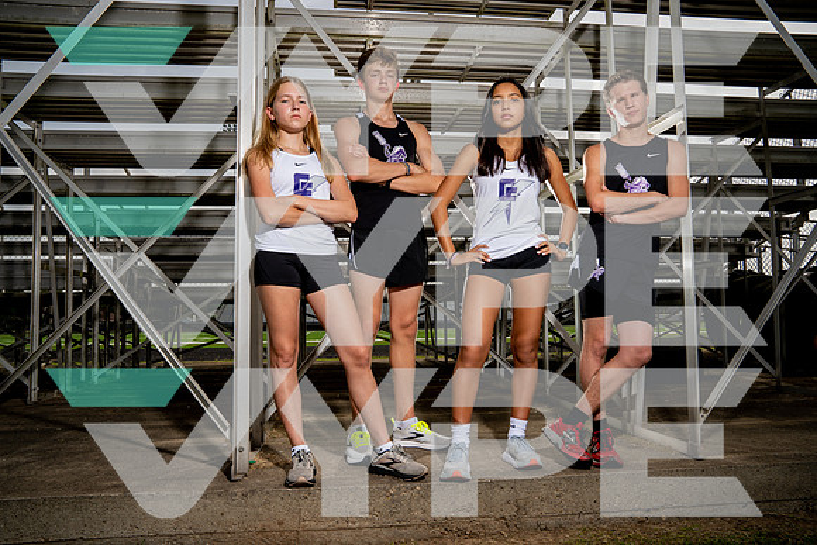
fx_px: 613
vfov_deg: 48.0
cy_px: 272
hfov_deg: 67.4
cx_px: 408
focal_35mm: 27
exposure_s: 1/250
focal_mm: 27
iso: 100
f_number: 8
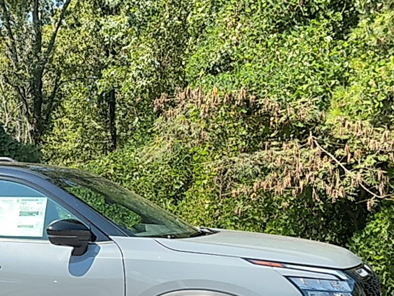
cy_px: 197
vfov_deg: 25.5
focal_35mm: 57
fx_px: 649
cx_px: 55
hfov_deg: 32.4
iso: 32
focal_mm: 3
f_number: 1.8
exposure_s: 1/642
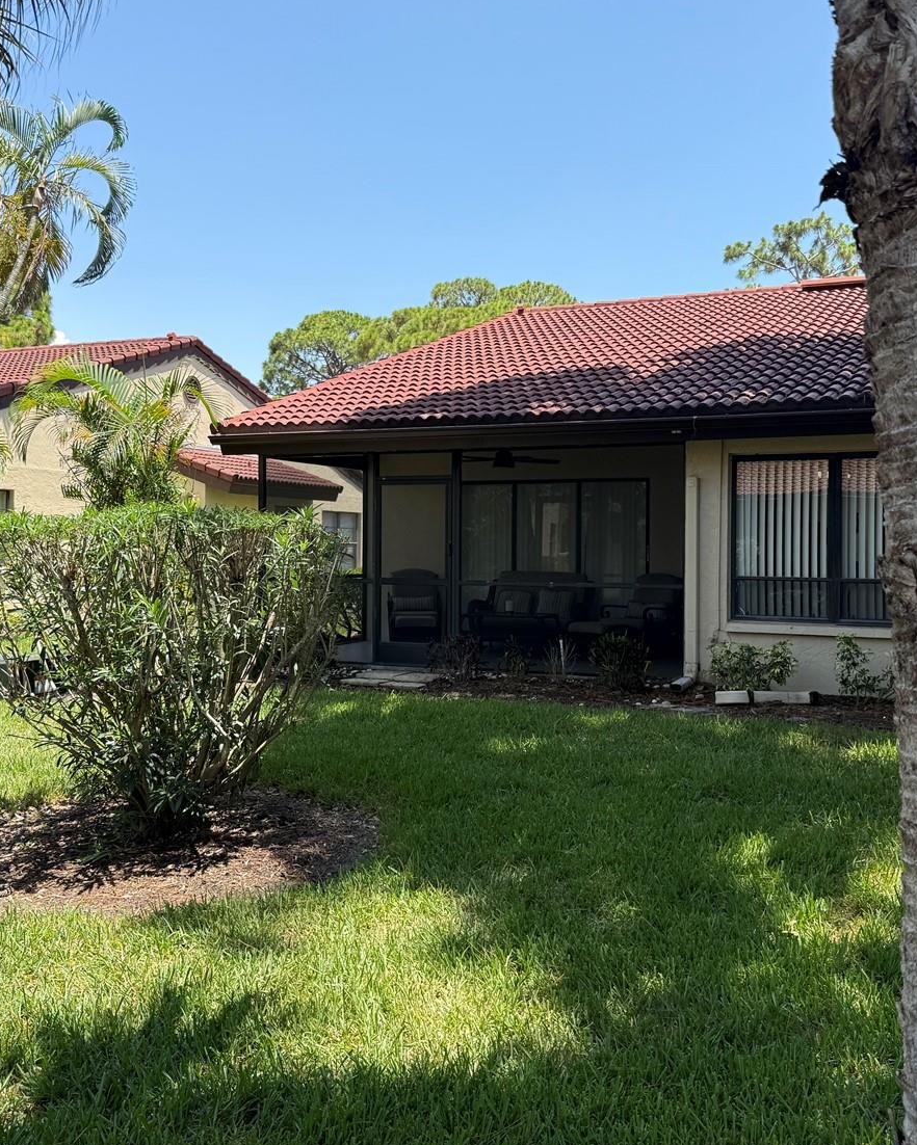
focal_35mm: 34
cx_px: 463
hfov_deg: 43.4
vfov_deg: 52.8
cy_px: 536
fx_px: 1153
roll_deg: -0.7
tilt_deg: +1.1
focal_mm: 6.76
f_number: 1.78
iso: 80
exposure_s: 1/2000
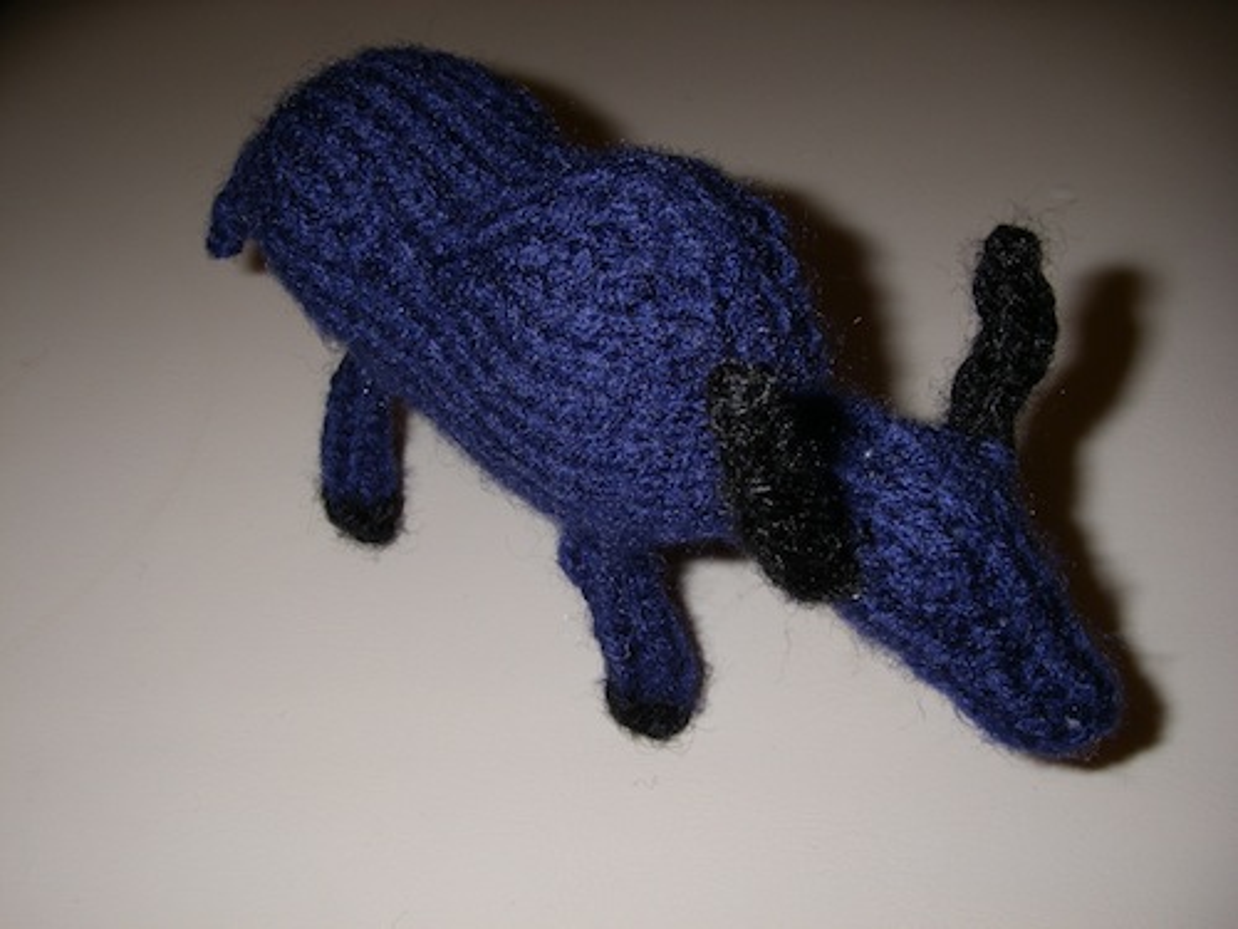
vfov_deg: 37.7
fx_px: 1359
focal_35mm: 38
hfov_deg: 49.0
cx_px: 619
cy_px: 464
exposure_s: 1/40
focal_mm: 6.3
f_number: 6.6
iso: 64
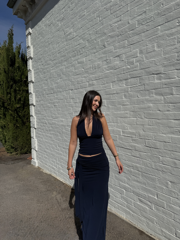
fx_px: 166
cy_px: 120
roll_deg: +0.4
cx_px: 90
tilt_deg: -3.7
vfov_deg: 71.6
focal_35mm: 24
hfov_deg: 56.8
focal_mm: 6.76
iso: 80
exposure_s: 1/11905
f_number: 1.78
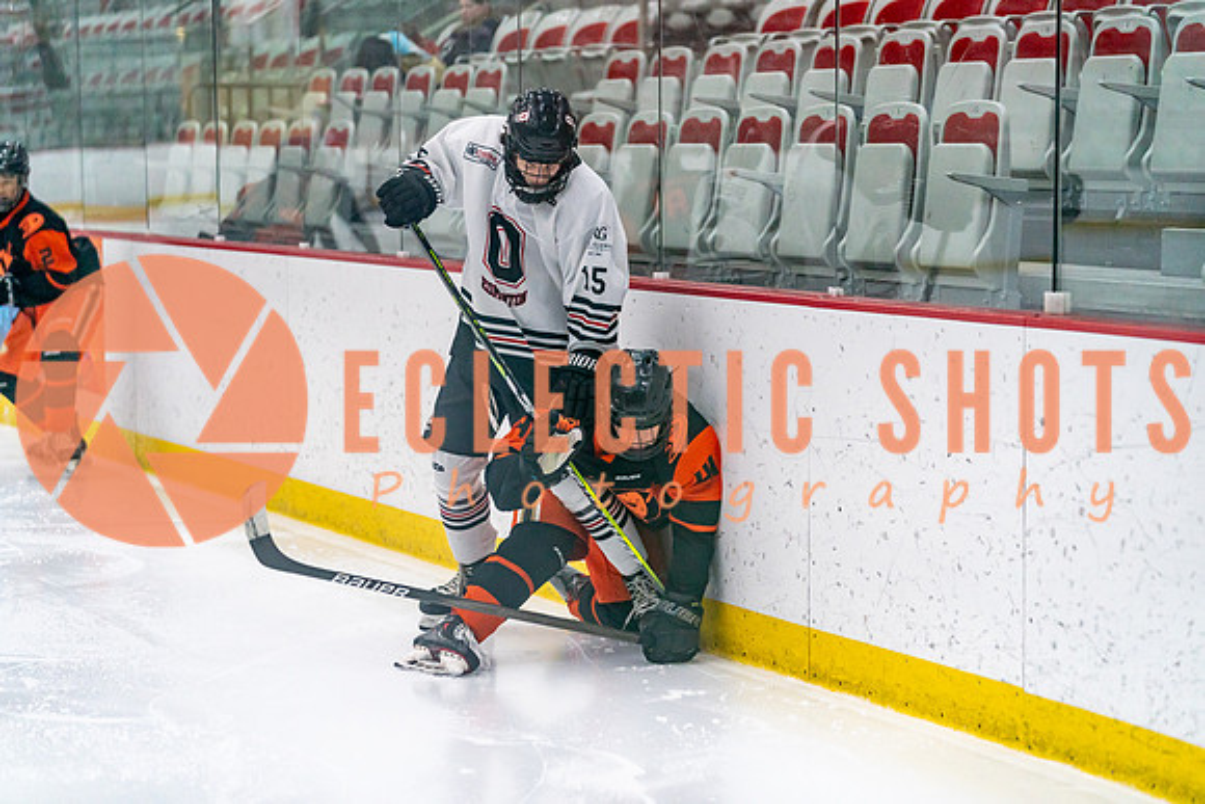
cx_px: 602
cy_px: 402
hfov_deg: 19.6
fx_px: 3482
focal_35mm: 104
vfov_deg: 13.2
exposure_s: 1/1250
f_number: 2.8
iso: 3200
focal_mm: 104
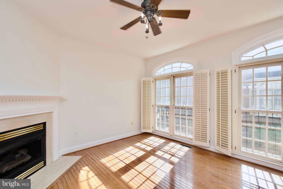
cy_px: 94
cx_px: 142
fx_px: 118
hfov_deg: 100.4
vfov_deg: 77.3
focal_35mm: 15
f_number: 7.1
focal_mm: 10
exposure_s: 1/200
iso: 320
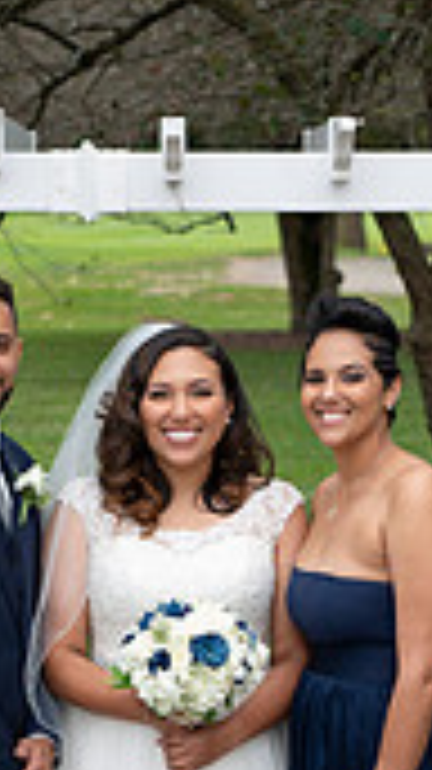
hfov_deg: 8.8
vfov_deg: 15.3
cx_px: 81
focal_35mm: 138
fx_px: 2814
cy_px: 734
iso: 100
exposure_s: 1/250
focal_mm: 50
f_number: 3.2
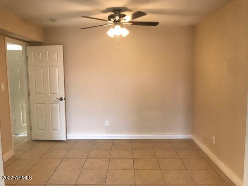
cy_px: 93
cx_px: 124
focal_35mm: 28
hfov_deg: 63.4
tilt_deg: -4.9
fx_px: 201
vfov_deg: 49.7
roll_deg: +0.2
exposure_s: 1/30
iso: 25
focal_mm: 3.99
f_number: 1.8
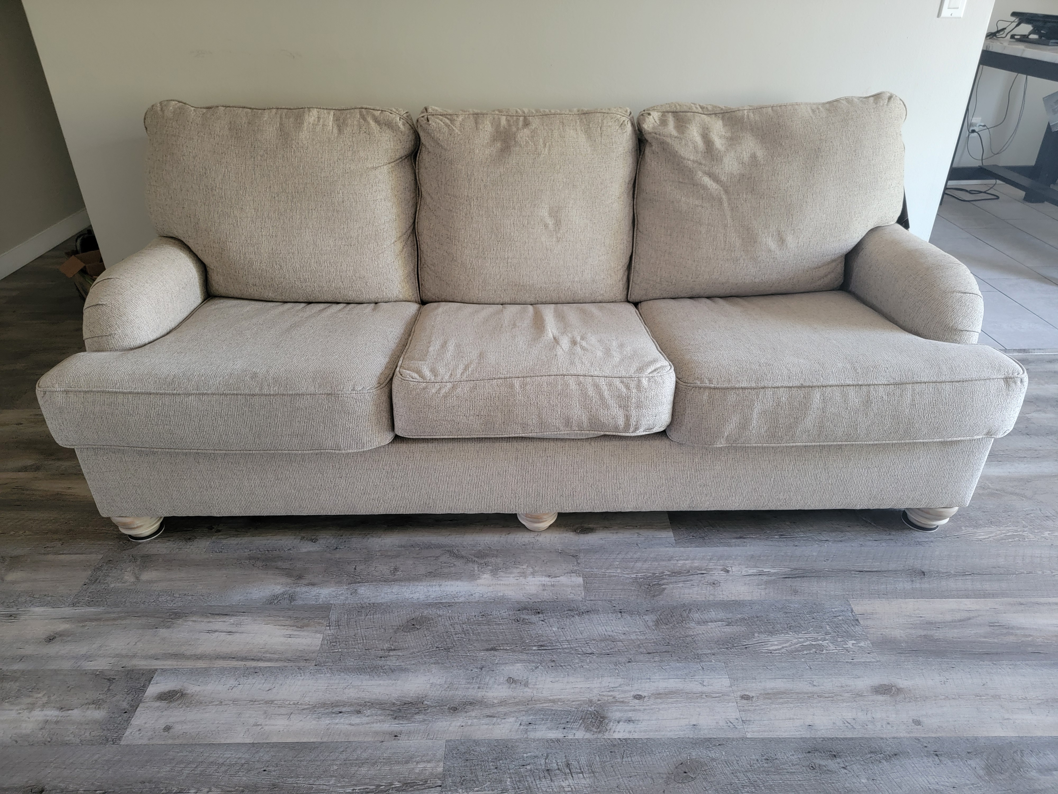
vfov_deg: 56.8
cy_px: 397
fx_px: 734
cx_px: 529
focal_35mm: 24
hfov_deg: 71.6
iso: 400
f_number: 1.8
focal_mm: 6.7
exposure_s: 1/40
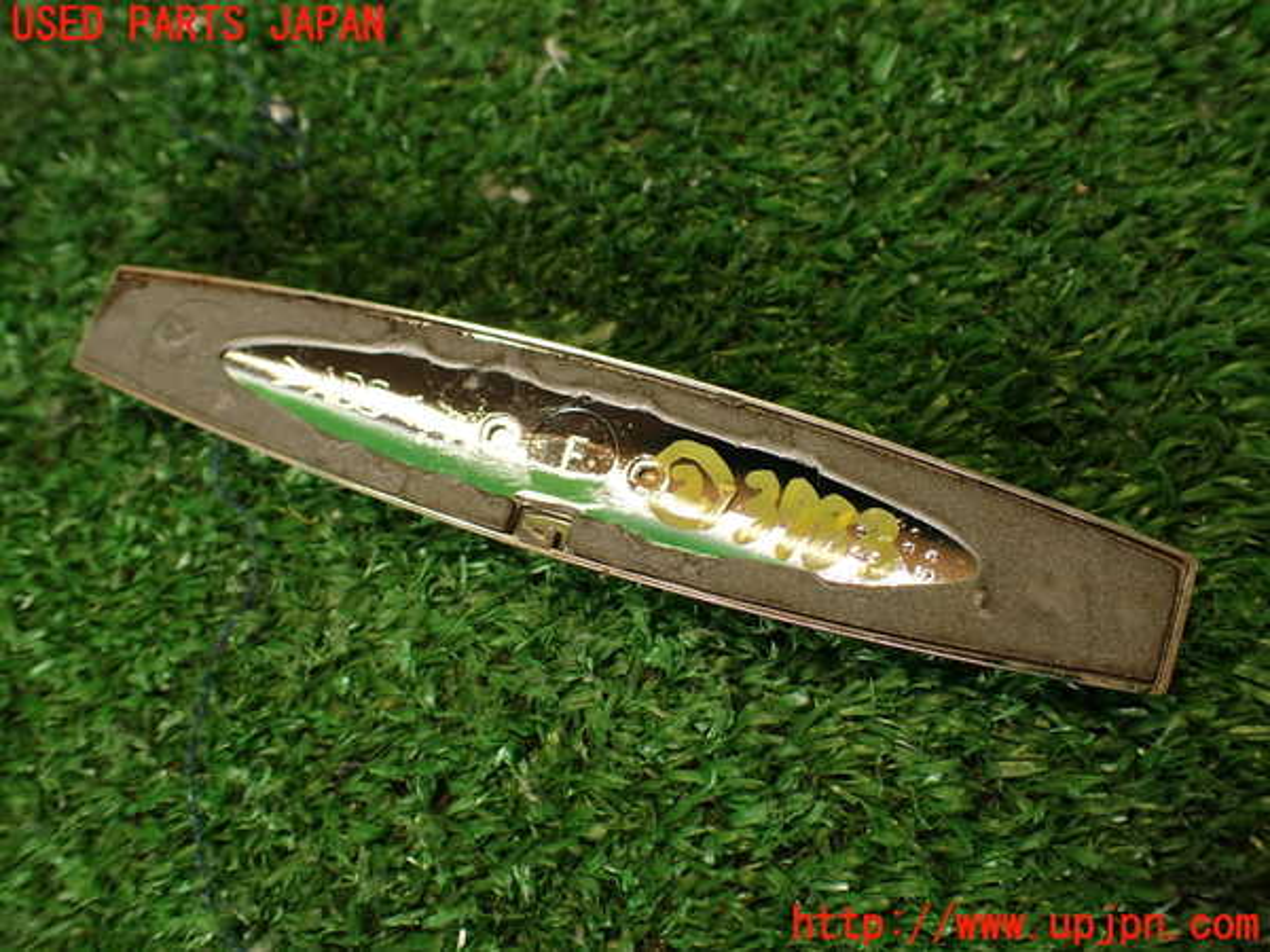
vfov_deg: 44.2
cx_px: 635
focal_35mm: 32
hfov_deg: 56.8
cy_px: 476
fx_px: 1174
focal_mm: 5.79
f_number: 2.4
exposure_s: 1/60
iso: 200
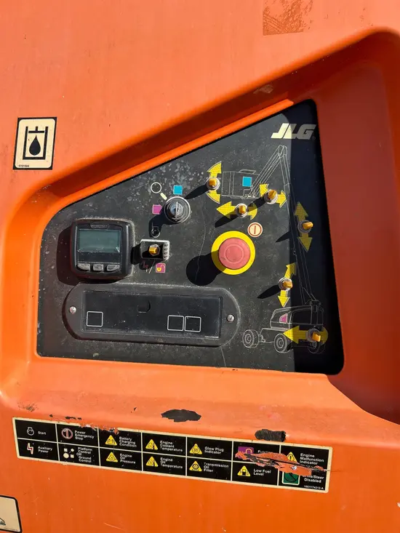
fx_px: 400
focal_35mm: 26
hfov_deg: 53.1
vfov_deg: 67.3
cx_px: 200
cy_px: 266
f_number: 1.5
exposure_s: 1/3257
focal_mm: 5.7
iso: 50
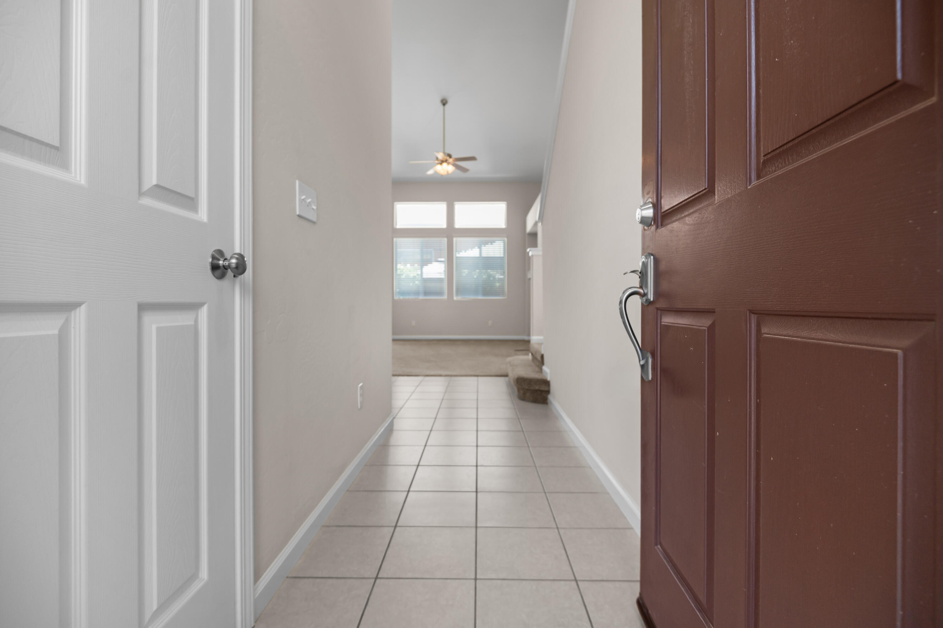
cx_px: 472
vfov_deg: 73.7
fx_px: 419
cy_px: 314
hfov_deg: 96.8
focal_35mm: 16
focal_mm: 16
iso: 400
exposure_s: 1/160
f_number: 4
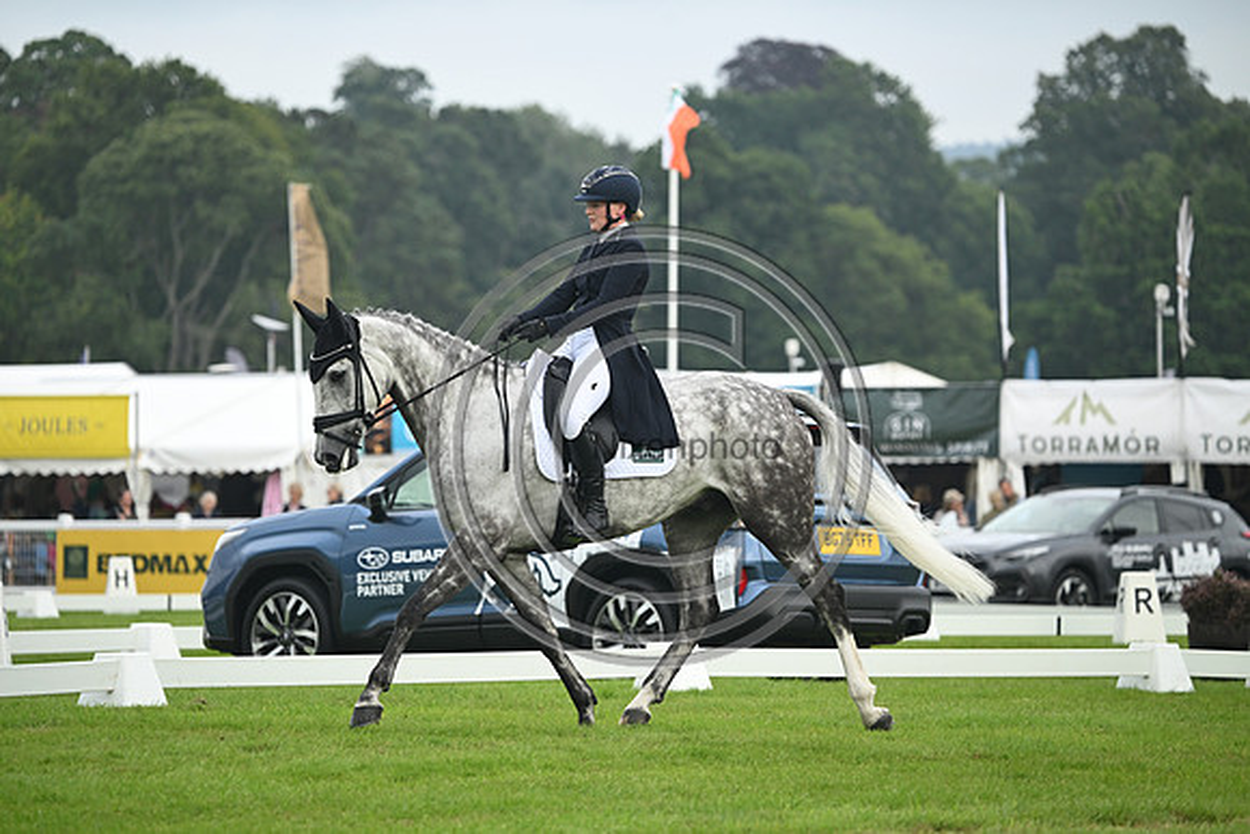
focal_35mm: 250
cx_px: 625
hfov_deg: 8.2
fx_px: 8682
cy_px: 417
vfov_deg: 5.5
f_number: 5
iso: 1000
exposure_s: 1/1250
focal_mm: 250
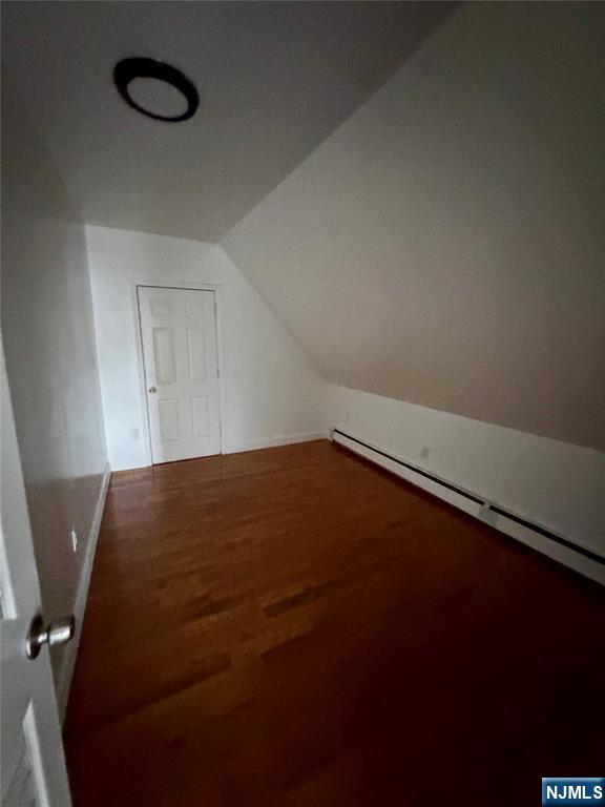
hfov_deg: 85.7
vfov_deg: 102.1
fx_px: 326
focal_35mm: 14
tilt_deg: -12.3
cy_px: 404
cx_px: 302
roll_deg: +1.8
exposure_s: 1/30
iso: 1600
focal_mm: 2.22
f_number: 2.2
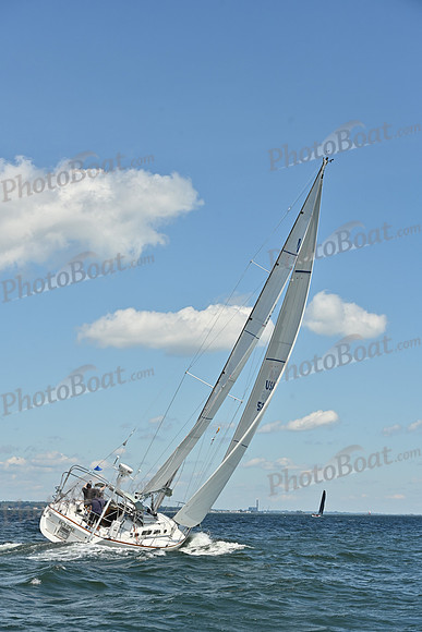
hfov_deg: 19.5
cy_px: 316
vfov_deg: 28.8
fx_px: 1230
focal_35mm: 70
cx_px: 211
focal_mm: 70
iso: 250
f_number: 8
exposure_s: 1/1250
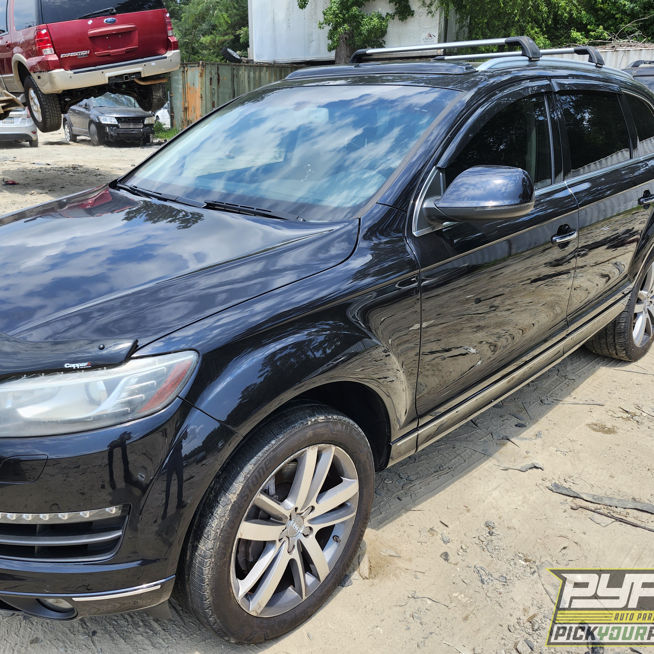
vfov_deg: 57.3
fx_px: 598
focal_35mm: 28
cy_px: 319
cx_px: 275
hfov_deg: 57.0
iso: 25
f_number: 1.8
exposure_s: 1/836
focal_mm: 5.54
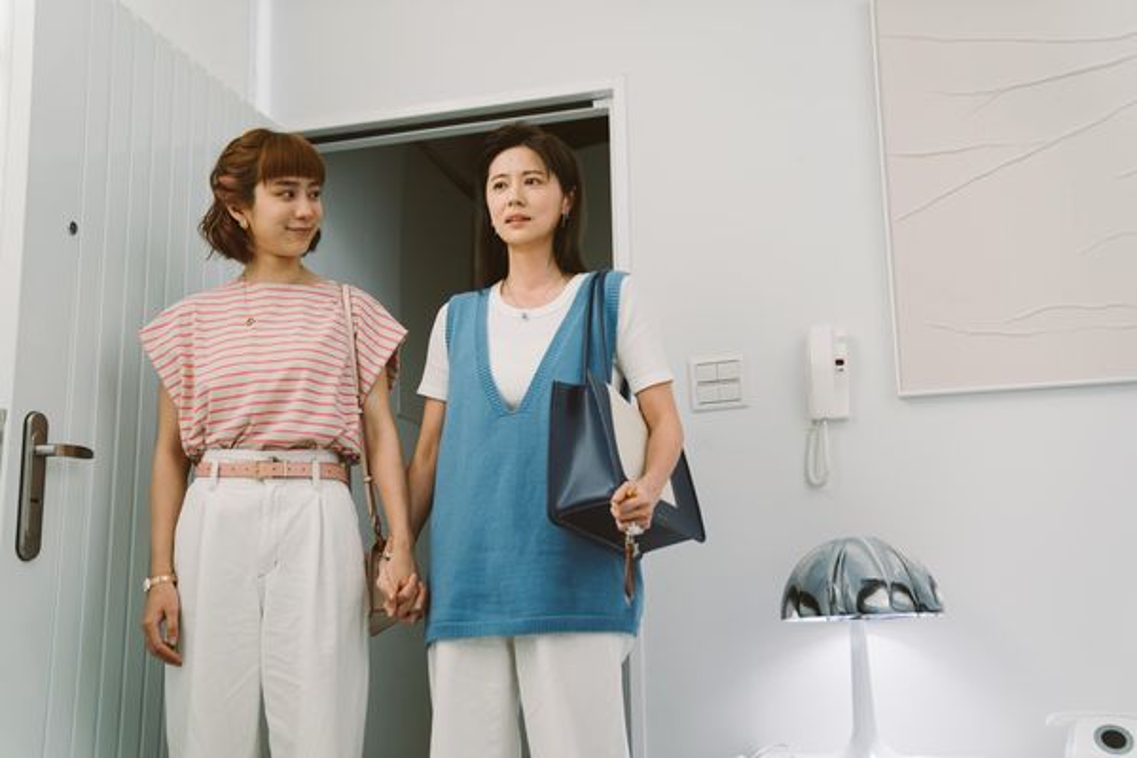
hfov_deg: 49.6
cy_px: 379
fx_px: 1232
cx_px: 568
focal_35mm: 39
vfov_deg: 34.2
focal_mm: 39
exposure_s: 1/80
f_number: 2.8
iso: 800
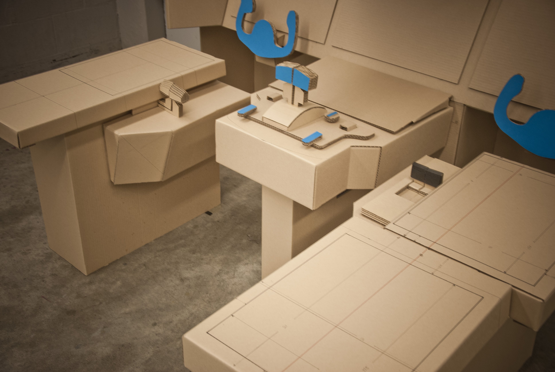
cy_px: 186
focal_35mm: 45
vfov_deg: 29.9
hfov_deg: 43.6
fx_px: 695
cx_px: 278
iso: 200
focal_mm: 30
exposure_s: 1/15
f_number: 4.2
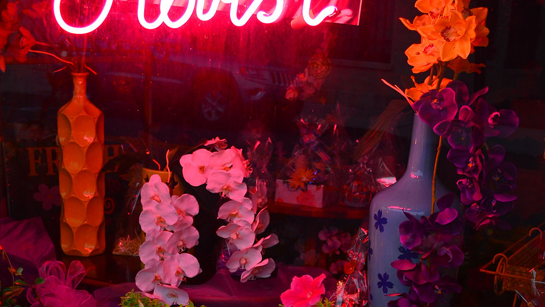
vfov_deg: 19.1
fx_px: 896
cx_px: 272
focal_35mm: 62
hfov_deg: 33.8
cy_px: 273
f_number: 4.2
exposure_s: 1/30
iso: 250
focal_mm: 26
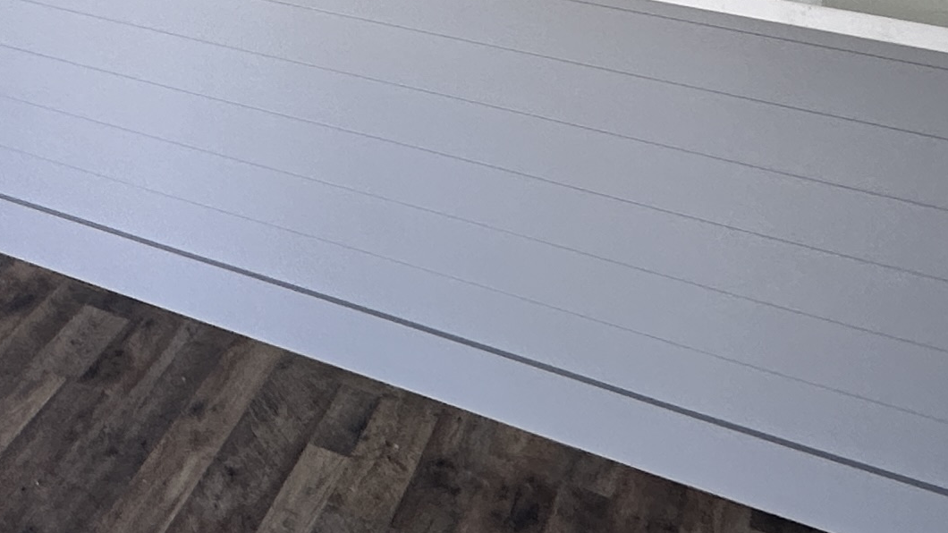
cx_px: -21
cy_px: -629
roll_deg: -1.0
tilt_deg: +3.7
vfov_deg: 15.2
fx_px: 1458
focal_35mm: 58
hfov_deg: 32.8
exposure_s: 1/99
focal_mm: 2.22
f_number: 2.2
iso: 80
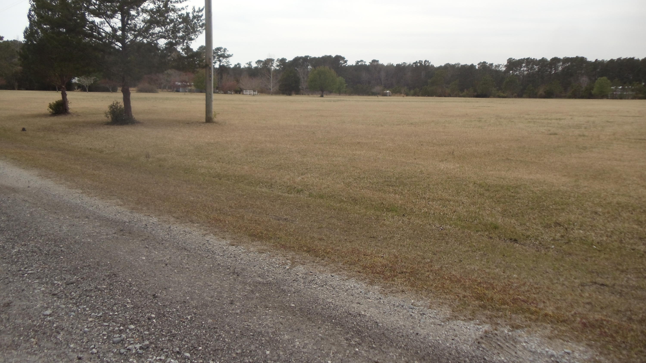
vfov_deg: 24.9
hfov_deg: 42.9
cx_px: 323
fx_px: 822
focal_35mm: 48
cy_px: 173
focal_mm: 6
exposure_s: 1/200
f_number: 7.1
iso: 80
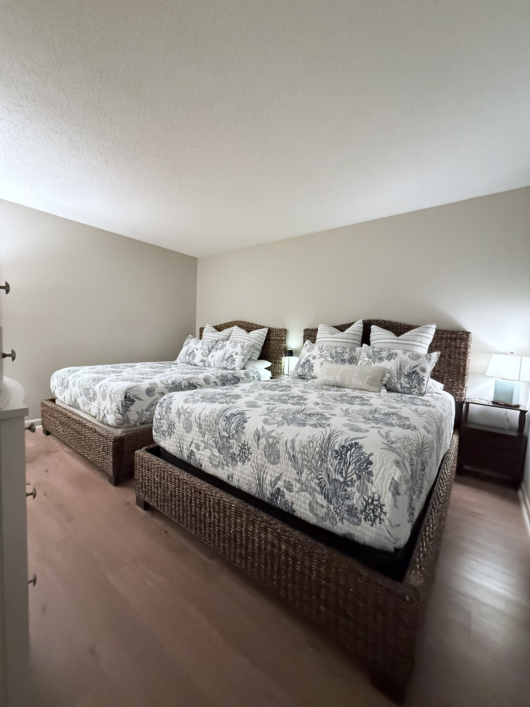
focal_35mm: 14
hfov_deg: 85.7
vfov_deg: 102.1
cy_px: 354
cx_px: 265
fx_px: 286
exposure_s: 1/60
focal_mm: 2.22
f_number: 2.2
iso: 1000
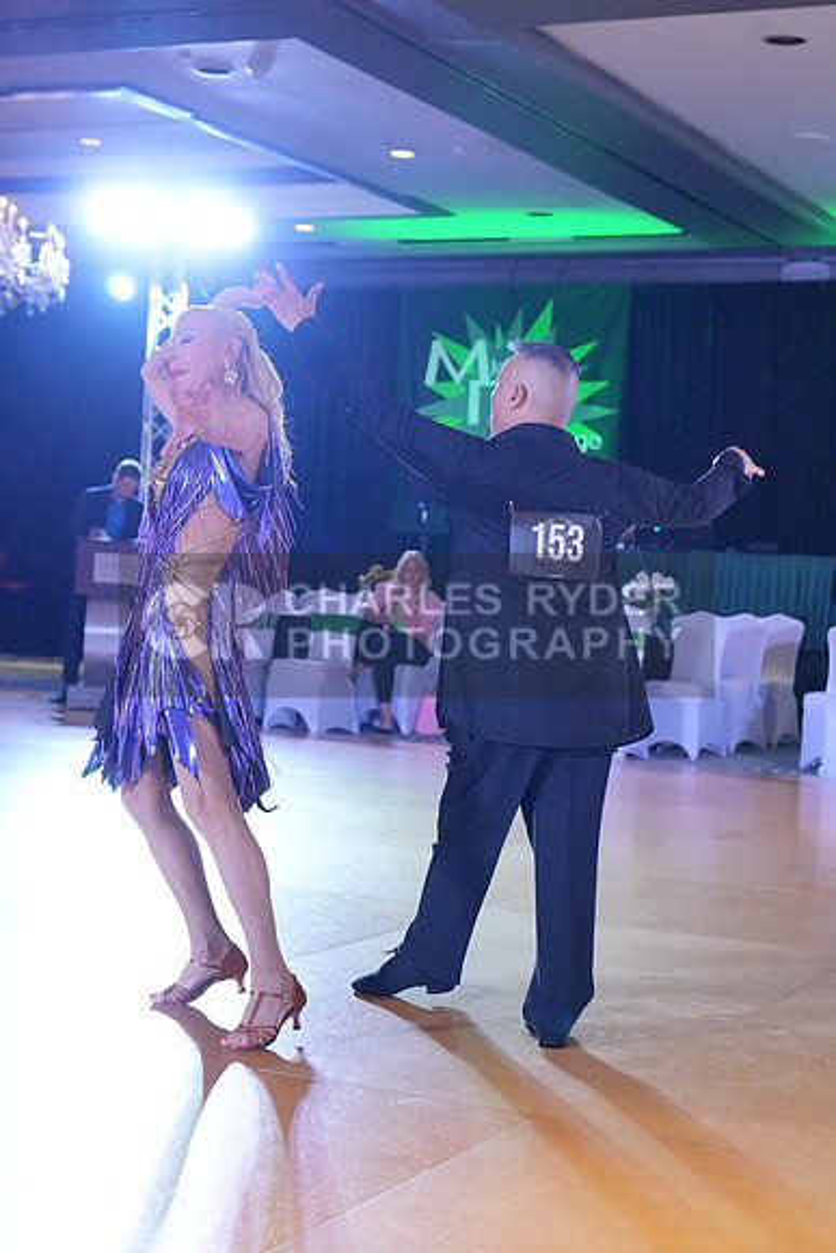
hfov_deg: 21.6
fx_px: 2193
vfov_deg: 31.9
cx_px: 418
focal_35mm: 63
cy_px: 626
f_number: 3.2
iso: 5000
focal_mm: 42
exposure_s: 1/500
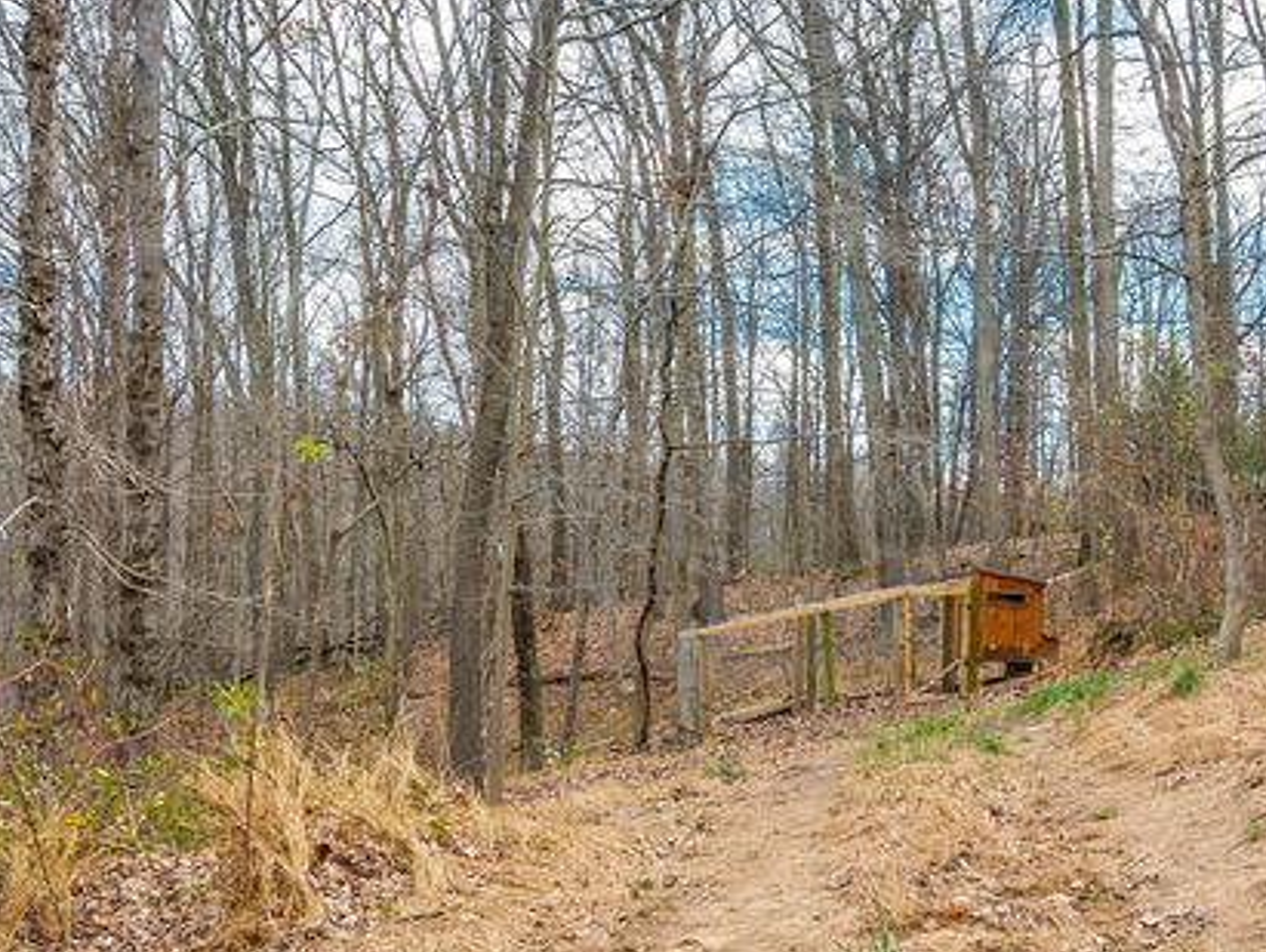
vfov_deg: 21.8
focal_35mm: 67
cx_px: 903
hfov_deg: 28.6
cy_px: 692
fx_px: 2453
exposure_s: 1/30
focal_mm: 14
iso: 64
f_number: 8
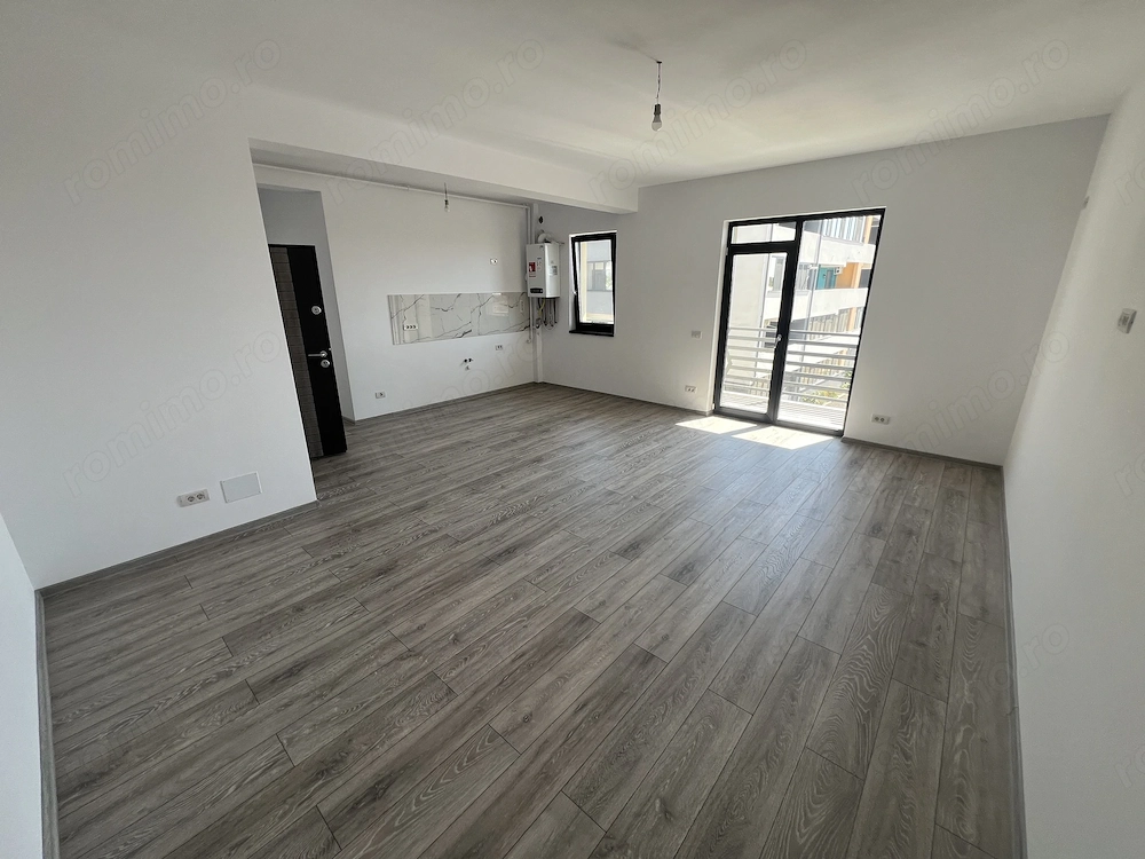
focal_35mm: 13
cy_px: 430
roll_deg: +0.3
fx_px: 430
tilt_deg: -18.2
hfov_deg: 106.2
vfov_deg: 89.9
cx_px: 572
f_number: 1.8
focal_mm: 1.57
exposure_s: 1/99
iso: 32
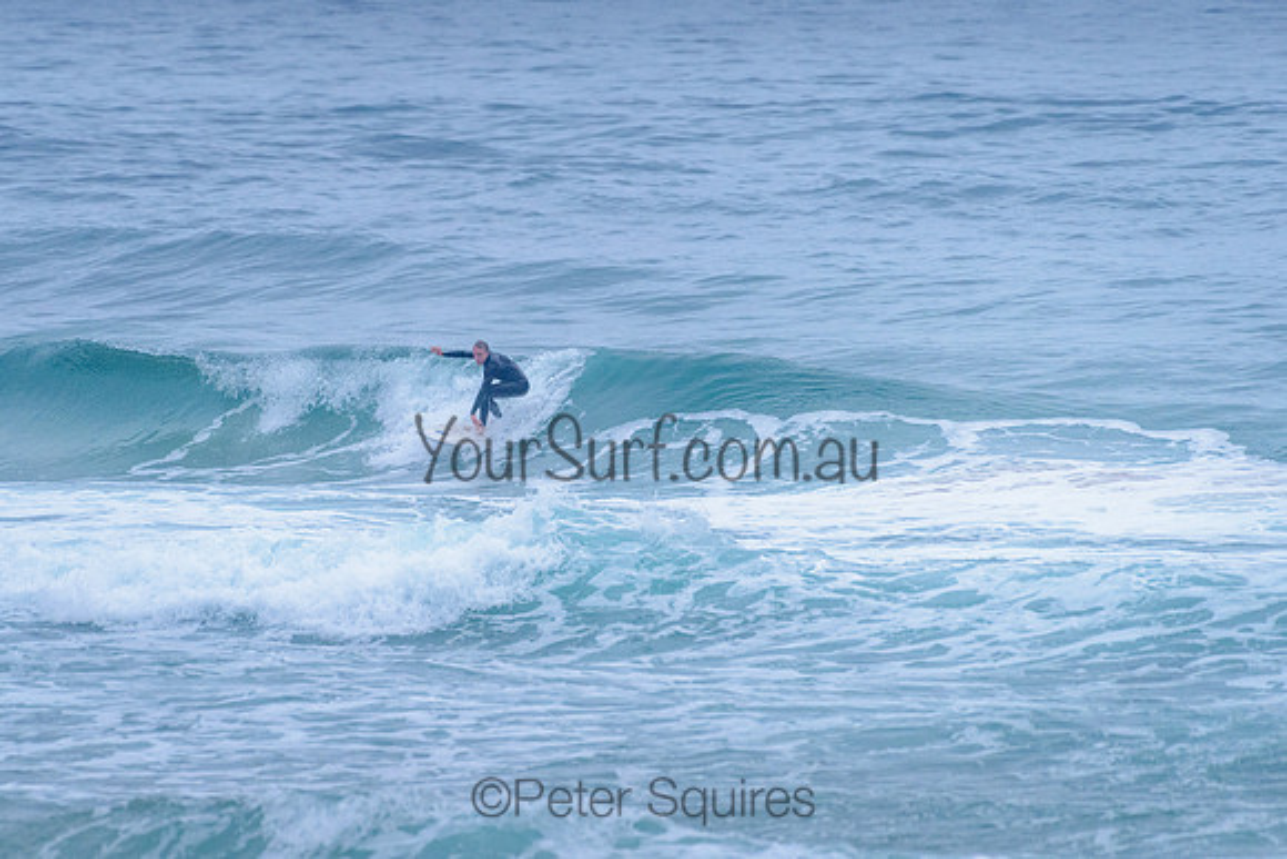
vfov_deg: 2.2
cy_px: 377
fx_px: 21929
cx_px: 535
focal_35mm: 613
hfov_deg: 3.4
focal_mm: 500
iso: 2200
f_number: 5.6
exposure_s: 1/2000
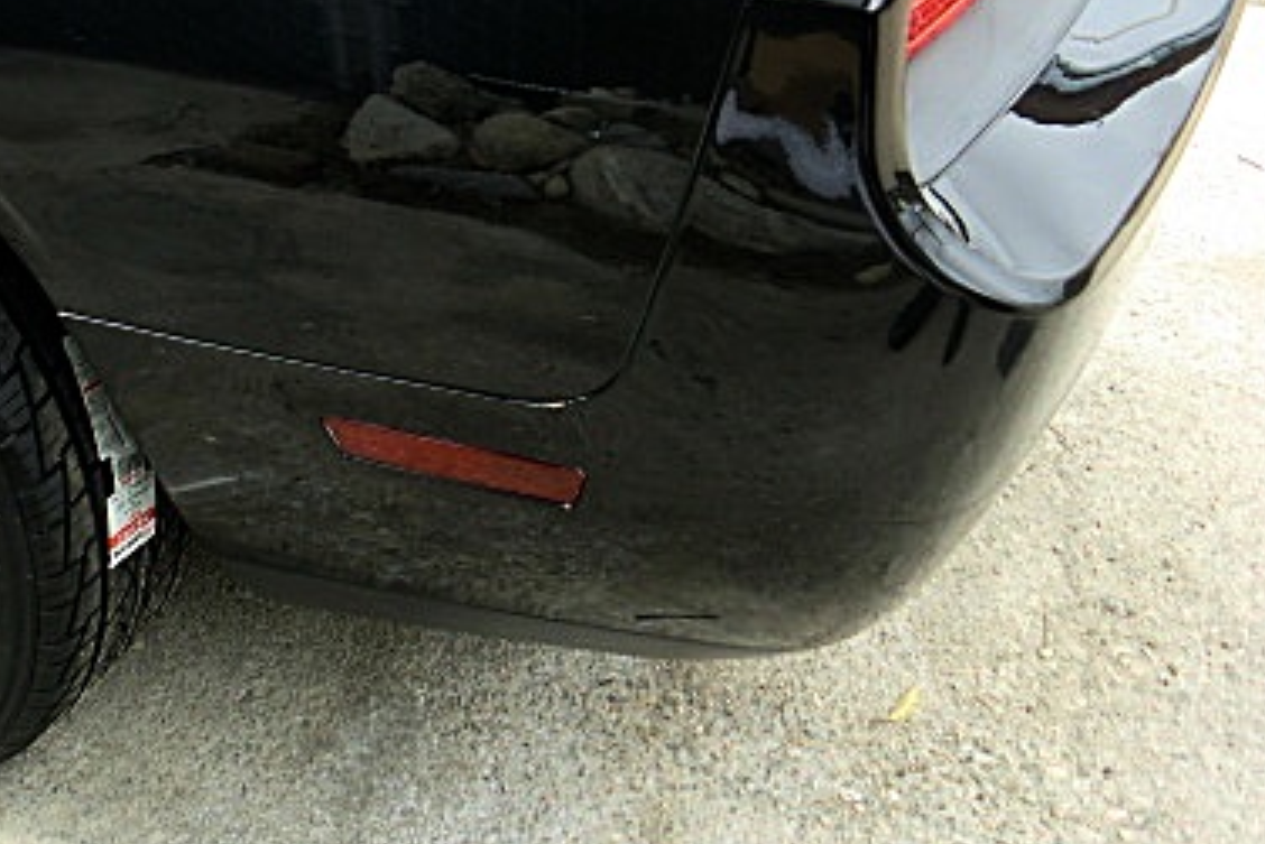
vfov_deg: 28.8
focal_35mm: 46
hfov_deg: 40.8
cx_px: 242
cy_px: 202
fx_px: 1617
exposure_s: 1/80
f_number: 2.6
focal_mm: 4.65
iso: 64
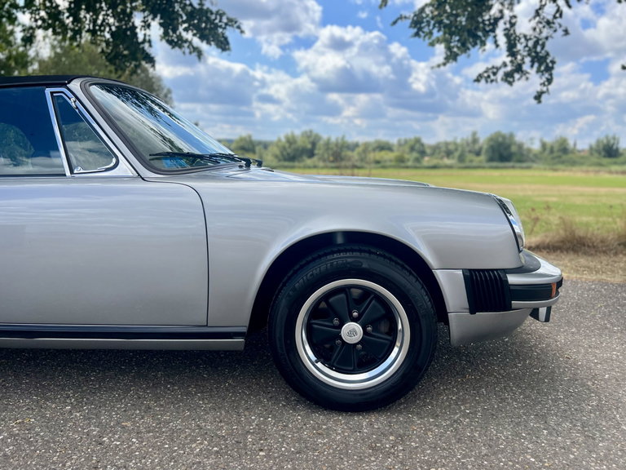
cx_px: 313
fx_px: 470
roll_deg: +0.3
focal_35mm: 26
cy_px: 235
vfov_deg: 53.1
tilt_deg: -9.4
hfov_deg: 67.3
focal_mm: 5.7
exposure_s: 1/3831
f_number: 1.5
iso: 50
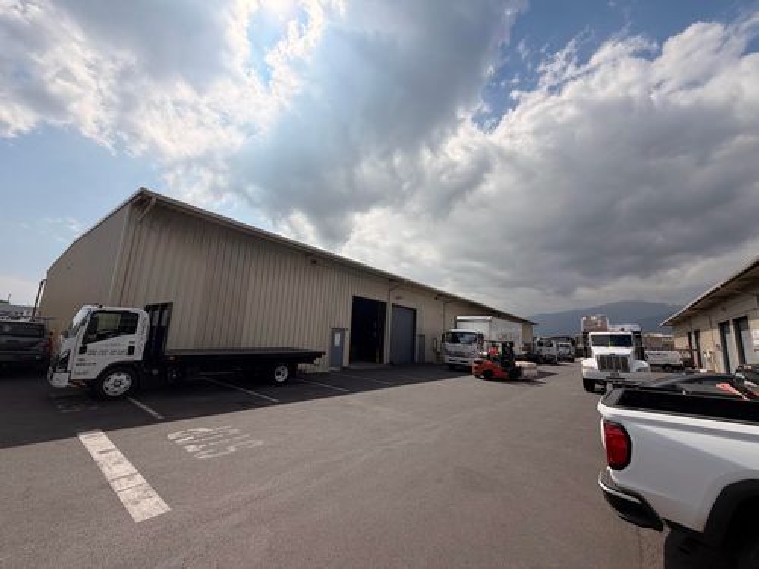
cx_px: 380
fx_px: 307
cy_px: 284
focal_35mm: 14
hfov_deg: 102.1
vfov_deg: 85.7
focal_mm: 2.22
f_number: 2.2
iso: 20
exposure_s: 1/1698
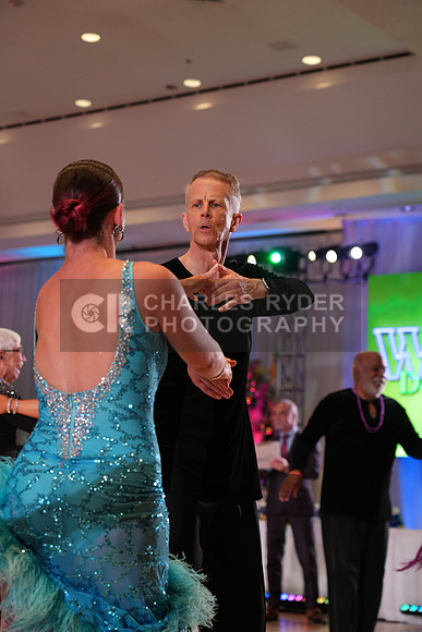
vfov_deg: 28.8
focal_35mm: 70
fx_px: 1230
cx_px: 211
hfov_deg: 19.5
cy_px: 316
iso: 2000
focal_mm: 70
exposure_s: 1/400
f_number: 4
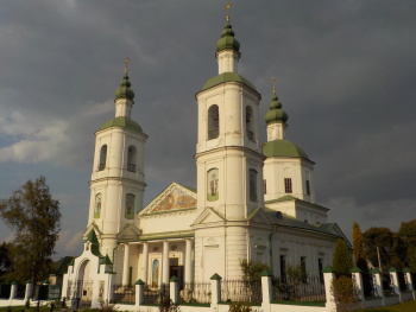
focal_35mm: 30
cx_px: 208
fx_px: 361
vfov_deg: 46.8
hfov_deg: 59.9
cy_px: 156
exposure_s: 1/640
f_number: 6.6
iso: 125
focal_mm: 4.1
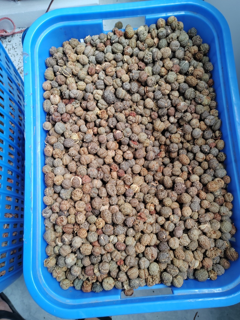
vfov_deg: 65.3
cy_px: 160
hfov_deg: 51.3
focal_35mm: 27
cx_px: 120
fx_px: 250
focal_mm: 5.52
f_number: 1.9
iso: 200
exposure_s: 1/100
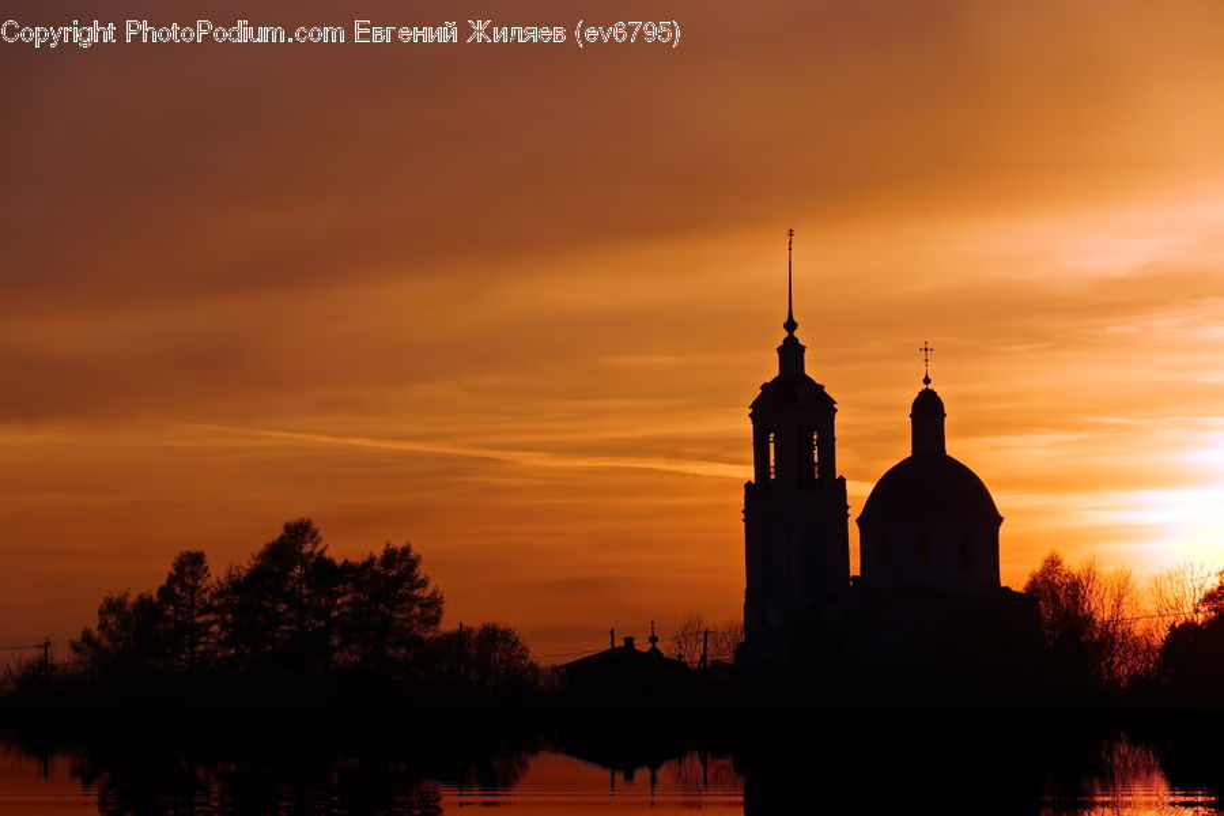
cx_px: 612
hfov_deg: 10.5
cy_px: 408
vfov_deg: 7.0
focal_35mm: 195
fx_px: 6629
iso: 100
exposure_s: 1/250
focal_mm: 130
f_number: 9
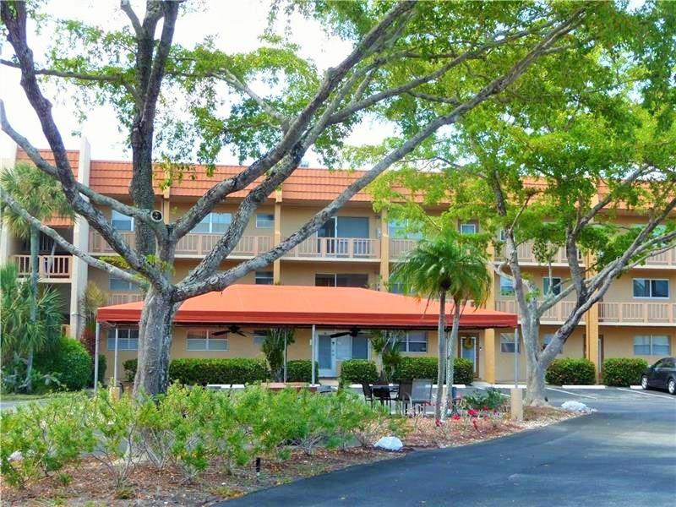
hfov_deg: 33.2
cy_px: 254
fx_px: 1133
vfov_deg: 25.2
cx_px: 338
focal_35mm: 58
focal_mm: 9.8
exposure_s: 1/160
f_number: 4.4
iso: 100
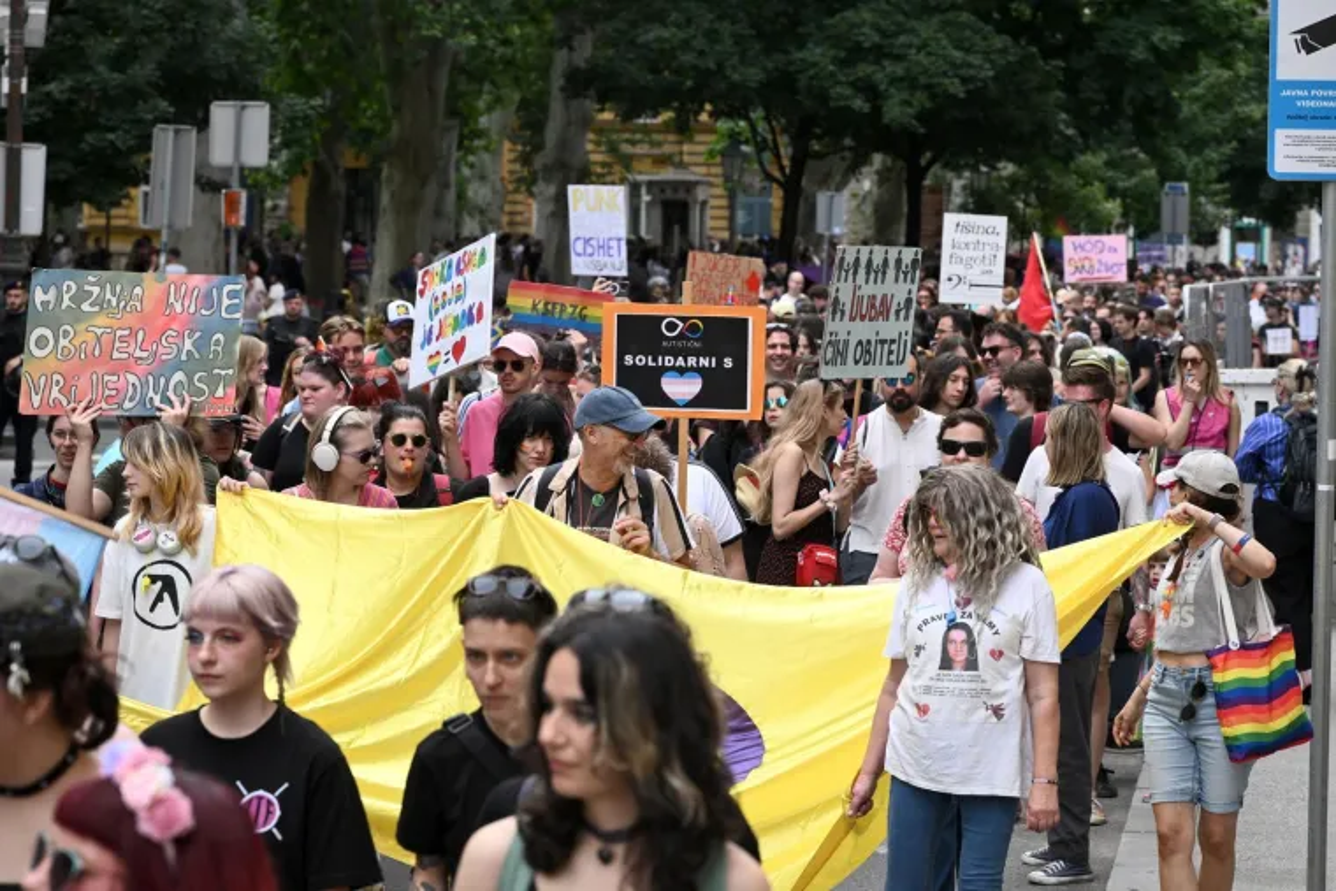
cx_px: 668
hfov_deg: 17.1
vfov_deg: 11.4
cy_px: 446
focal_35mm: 120
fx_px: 4454
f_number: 7.1
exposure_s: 1/500
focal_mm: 120
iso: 500
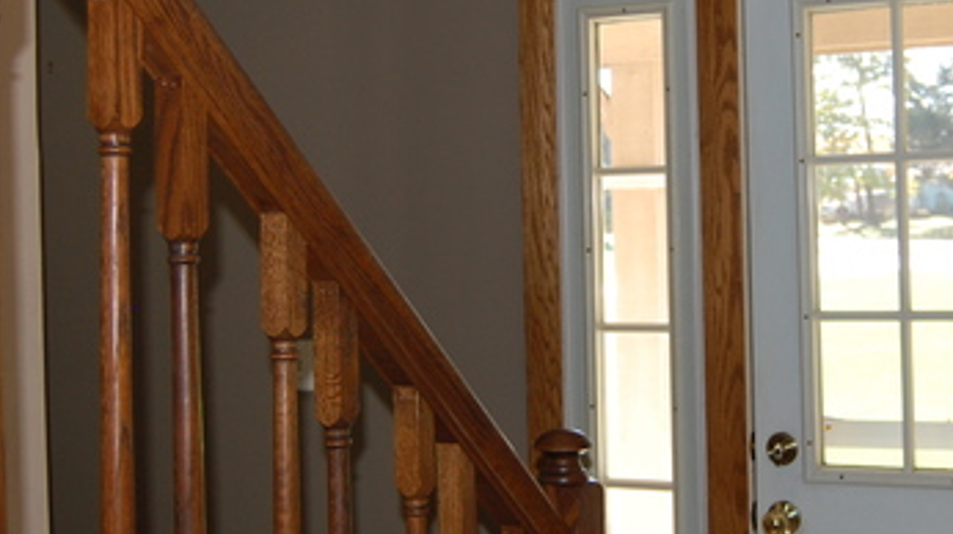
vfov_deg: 18.7
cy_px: 204
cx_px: 639
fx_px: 1616
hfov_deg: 32.6
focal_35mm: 64
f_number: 3.8
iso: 400
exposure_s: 1/160
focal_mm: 22
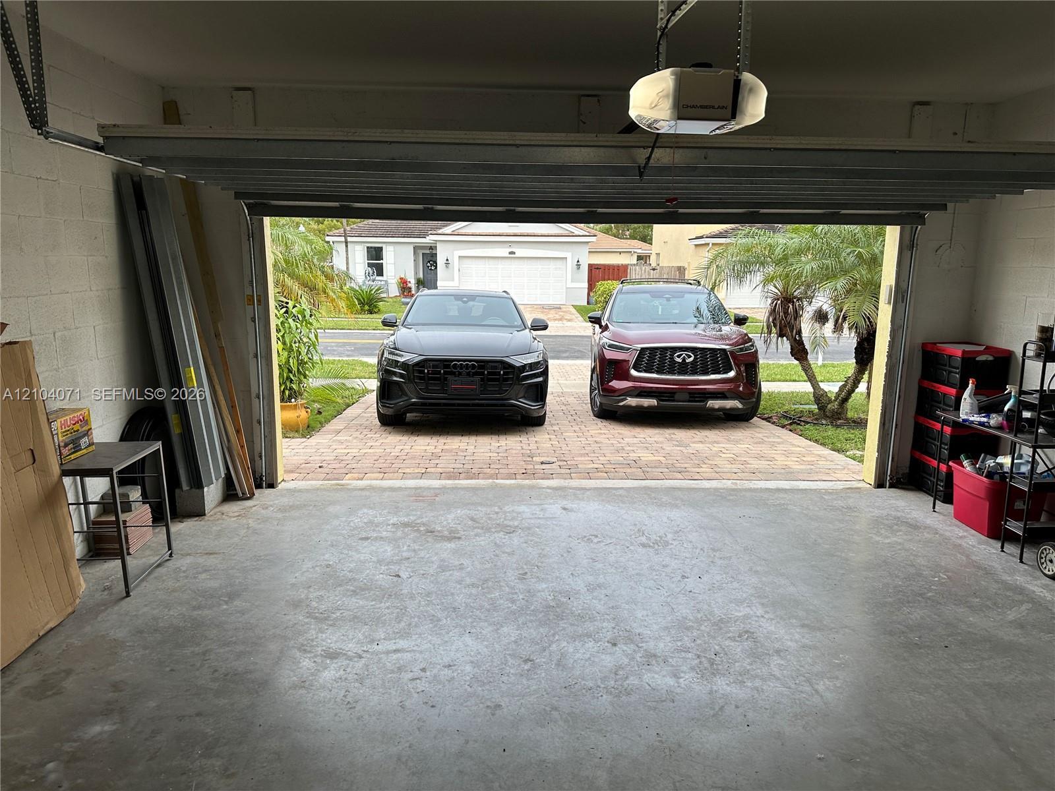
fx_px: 731
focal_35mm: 24
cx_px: 528
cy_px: 396
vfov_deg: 56.8
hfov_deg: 71.6
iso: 80
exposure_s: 1/626
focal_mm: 6.86
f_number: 1.78
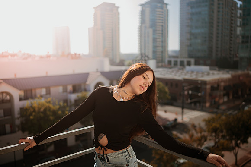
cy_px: 84
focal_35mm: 35
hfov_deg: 54.4
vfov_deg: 37.9
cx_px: 126
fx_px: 244
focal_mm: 35
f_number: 1.8
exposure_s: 1/4000
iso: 50
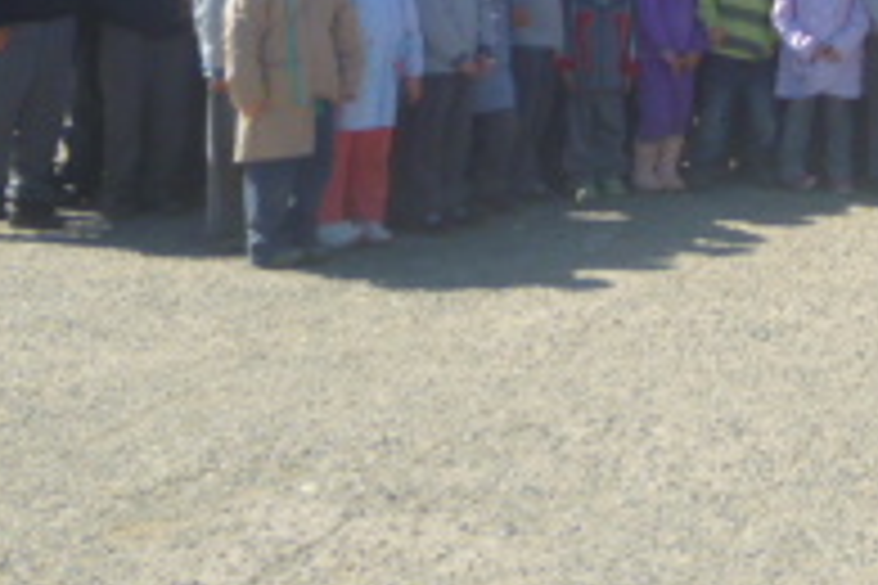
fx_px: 2414
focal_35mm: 99
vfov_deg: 13.1
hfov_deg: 18.7
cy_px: -261
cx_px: 1234
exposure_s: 1/500
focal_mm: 5.2
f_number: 3.3
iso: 80
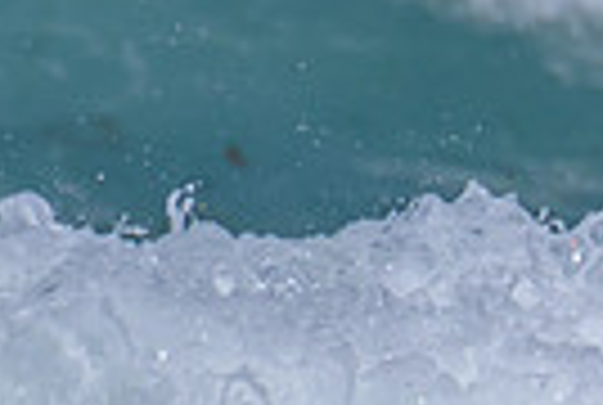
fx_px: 78413
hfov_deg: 0.4
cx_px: 1146
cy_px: 612
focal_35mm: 4671
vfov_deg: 0.3
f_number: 11
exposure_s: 1/2000
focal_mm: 800
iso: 400
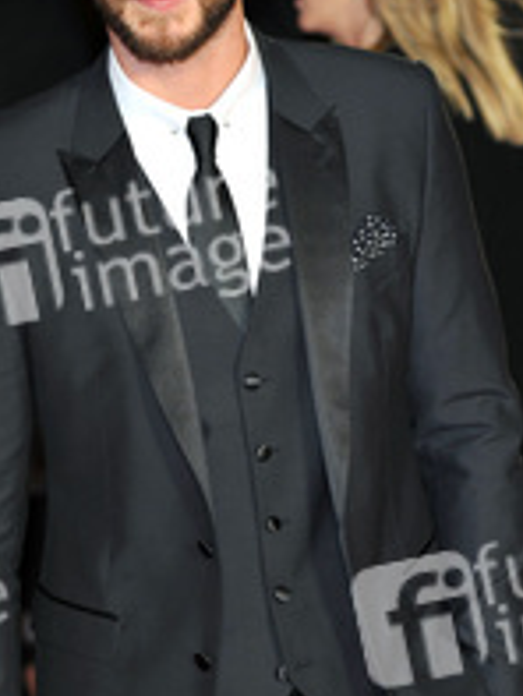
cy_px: 427
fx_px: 4910
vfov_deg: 8.1
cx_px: 214
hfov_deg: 6.1
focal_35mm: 244
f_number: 4
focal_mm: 125
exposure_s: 1/250
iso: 1000
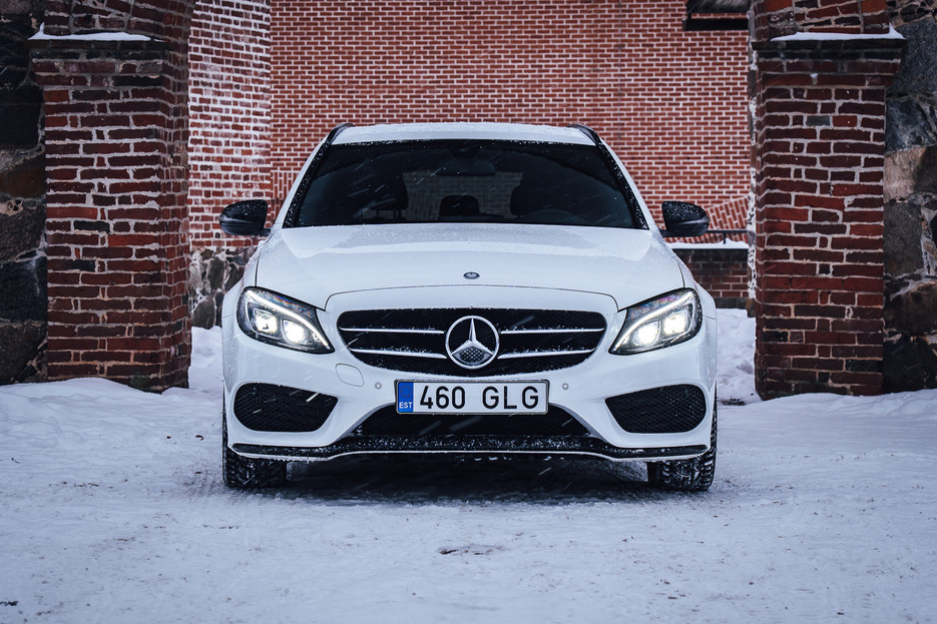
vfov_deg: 13.4
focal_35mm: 102
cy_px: 290
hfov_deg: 20.0
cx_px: 468
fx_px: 2654
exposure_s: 1/30
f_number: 4.5
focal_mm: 52
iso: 100
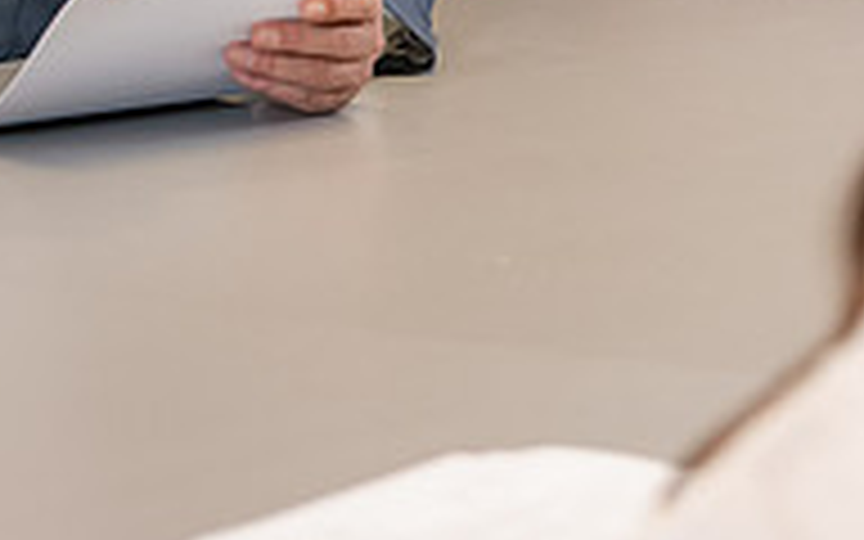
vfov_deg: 6.1
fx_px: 5086
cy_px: 47
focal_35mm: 216
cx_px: 441
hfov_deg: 9.7
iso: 1250
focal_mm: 70
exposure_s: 1/160
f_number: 3.5
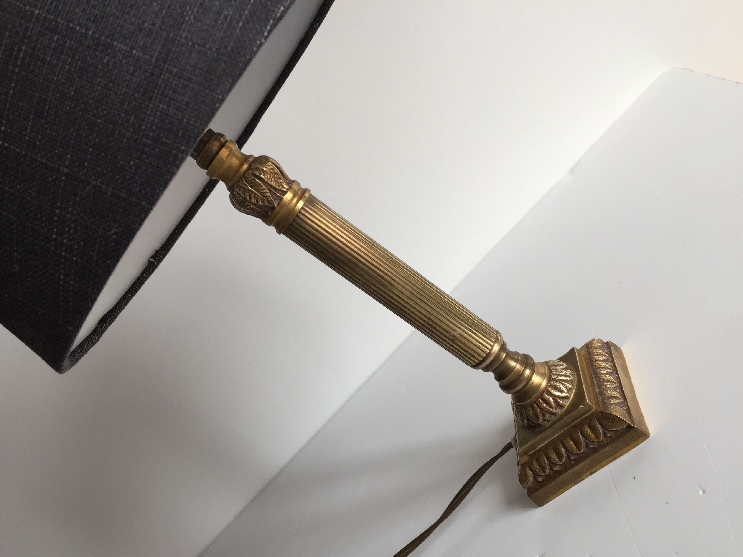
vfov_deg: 48.2
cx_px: 372
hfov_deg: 61.7
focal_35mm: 29
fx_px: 622
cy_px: 278
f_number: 2.2
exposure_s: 1/100
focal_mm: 4.15
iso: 40
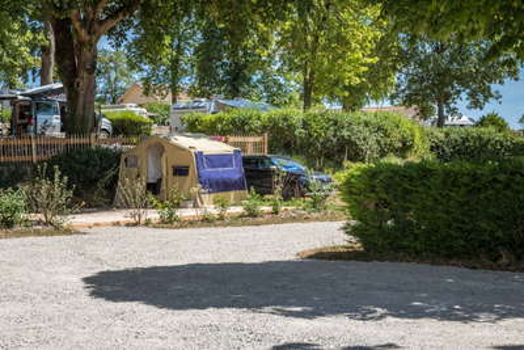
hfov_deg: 28.8
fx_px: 1019
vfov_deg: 19.5
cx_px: 262
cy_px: 175
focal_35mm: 70
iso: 100
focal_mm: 70
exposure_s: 1/80
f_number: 14
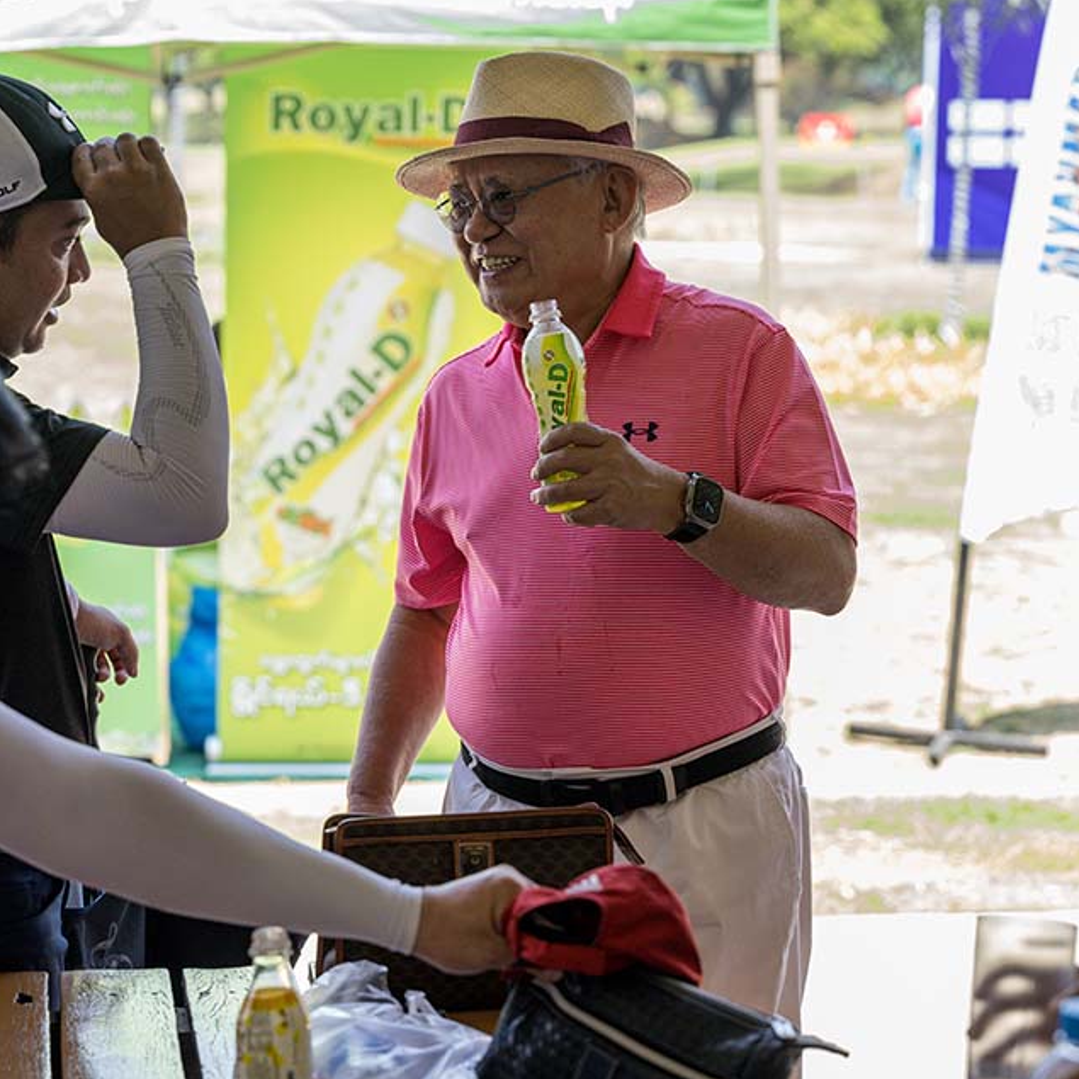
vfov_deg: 19.3
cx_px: 296
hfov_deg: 19.2
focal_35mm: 90
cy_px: 540
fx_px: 3174
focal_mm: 70
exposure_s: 1/1250
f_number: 3.5
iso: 1100
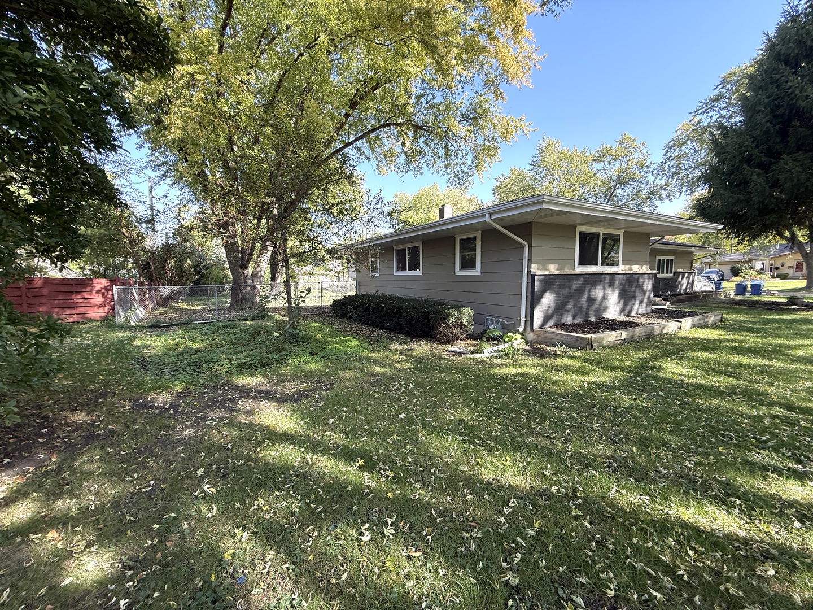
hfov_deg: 102.1
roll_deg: +0.6
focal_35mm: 14
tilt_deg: -4.7
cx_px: 406
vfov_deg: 85.7
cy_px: 305
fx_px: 329
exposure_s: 1/164
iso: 64
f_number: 2.2
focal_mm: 2.22
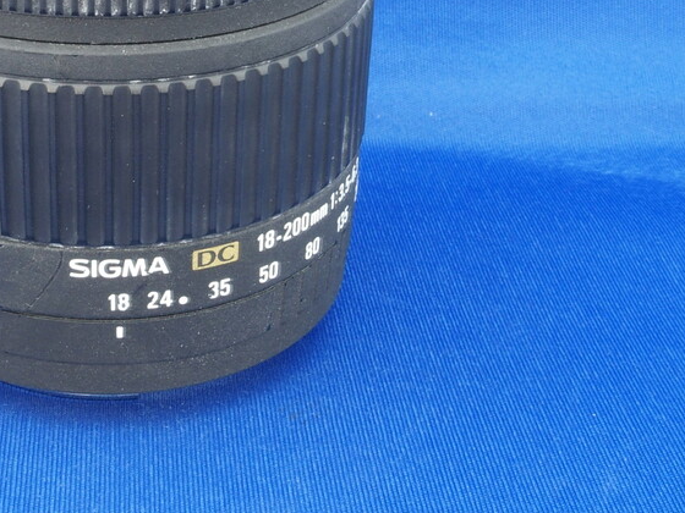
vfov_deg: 19.3
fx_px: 1484
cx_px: 137
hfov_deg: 25.5
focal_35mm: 75
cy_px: 49
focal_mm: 7.4
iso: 100
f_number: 8
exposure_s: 3.2
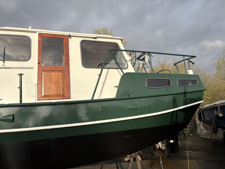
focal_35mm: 26
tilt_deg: +10.7
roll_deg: +3.3
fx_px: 169
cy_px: 84
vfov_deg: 53.1
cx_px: 112
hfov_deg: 67.3
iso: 50
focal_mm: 5.96
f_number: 1.6
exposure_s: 1/2985
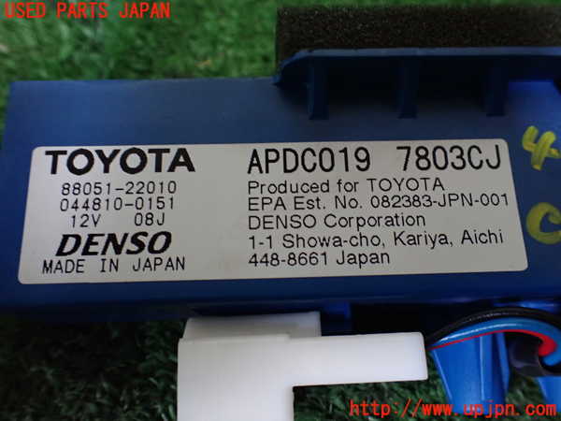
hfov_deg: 60.0
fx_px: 486
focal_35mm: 30
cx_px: 280
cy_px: 210
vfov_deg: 46.8
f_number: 2.3
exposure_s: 1/50
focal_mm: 5.4
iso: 800
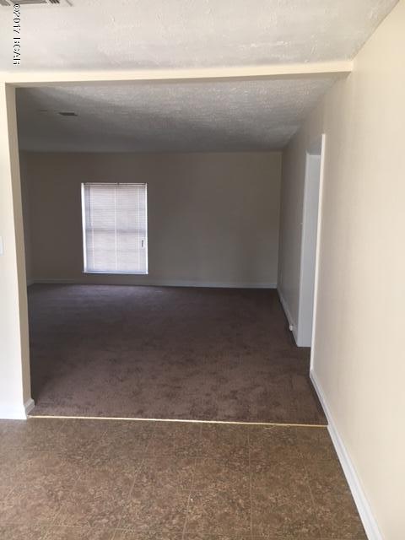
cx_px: 202
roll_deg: +0.0
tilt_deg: -9.3
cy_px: 270
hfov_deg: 48.2
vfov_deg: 61.7
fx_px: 452
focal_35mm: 29
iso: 40
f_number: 2.2
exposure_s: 1/30
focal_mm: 4.15
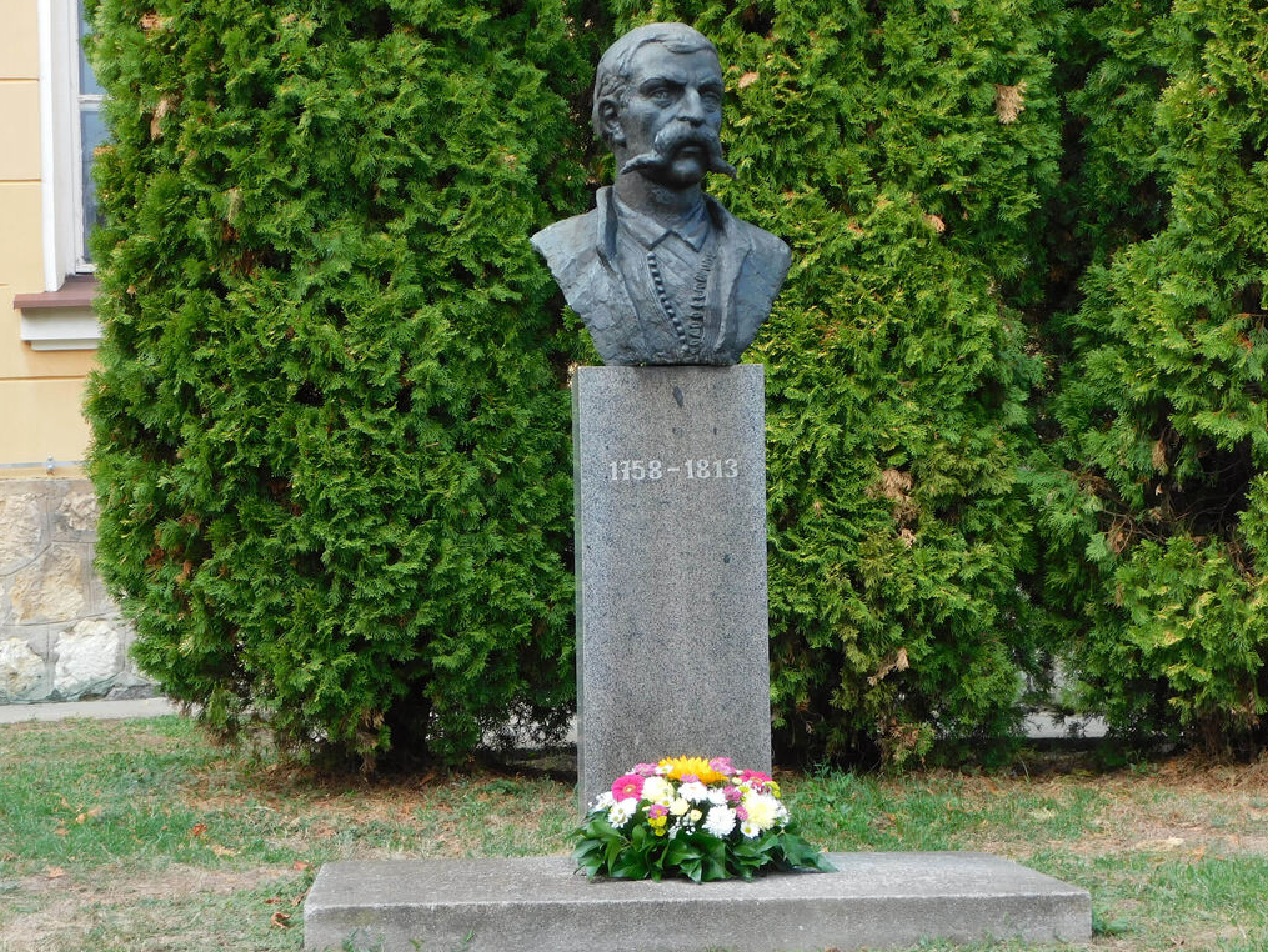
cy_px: 455
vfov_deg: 18.9
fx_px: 2858
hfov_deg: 25.0
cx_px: 676
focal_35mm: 78
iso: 125
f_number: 4.2
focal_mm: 11.7
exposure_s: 1/125
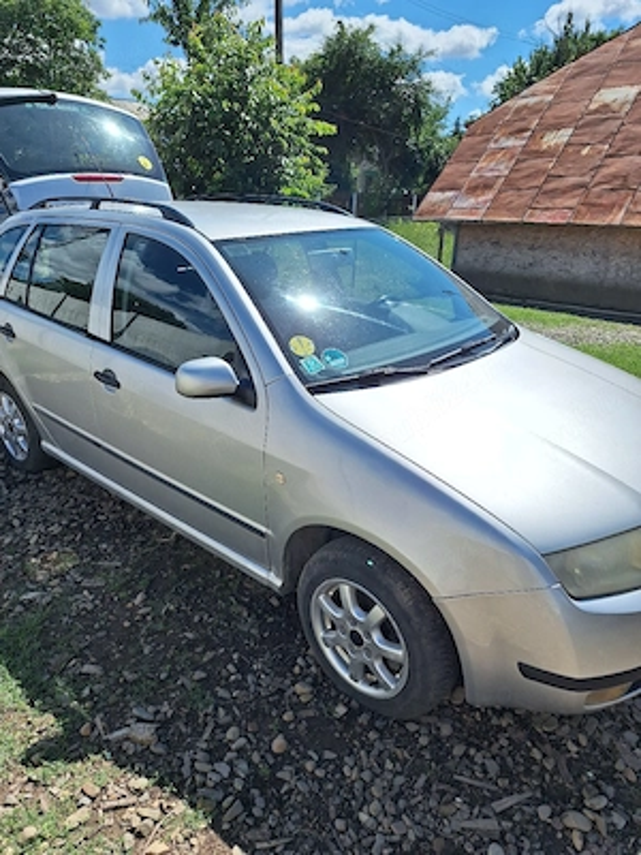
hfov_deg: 58.9
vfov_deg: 73.9
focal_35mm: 23
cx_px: 320
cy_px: 428
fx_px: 568
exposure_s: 1/5000
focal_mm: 5.54
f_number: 1.8
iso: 40
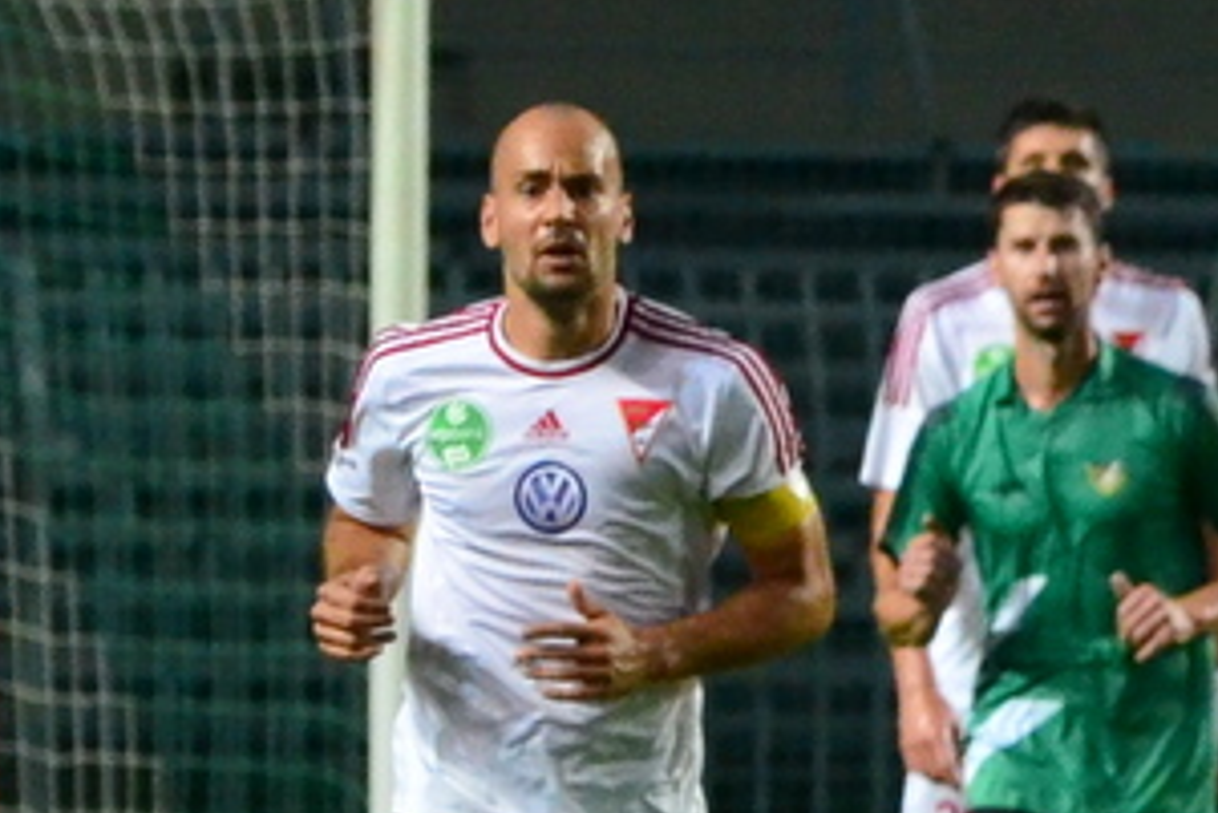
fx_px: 31377
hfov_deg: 2.2
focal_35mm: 927
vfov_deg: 1.5
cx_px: 2189
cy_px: 1195
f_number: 5
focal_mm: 155
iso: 3200
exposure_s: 1/500
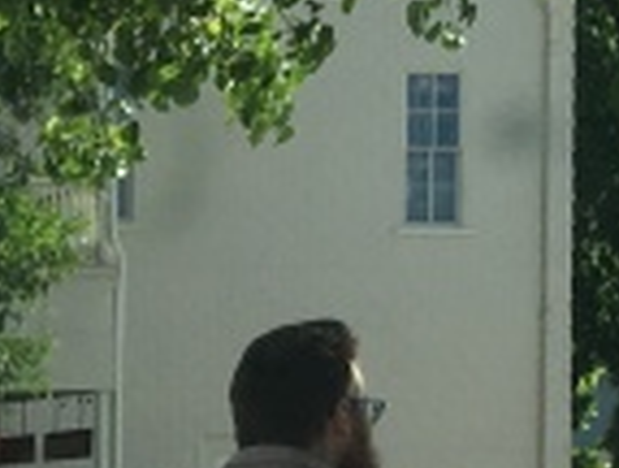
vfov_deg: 7.0
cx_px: -641
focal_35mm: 207
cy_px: 845
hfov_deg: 9.0
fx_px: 3711
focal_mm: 4.15
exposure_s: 1/827
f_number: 2.2
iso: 25
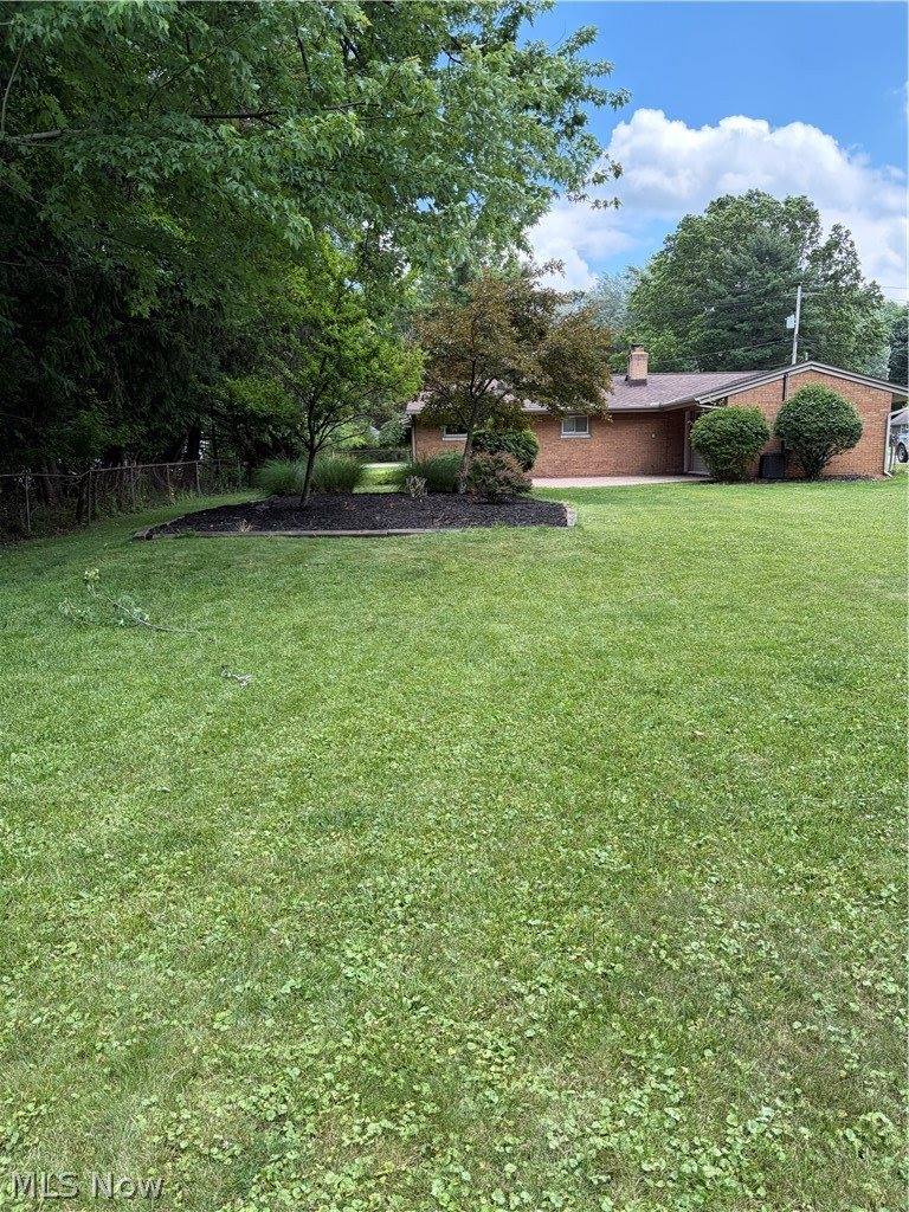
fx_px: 910
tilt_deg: -9.8
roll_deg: +0.9
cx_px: 454
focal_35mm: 26
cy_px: 606
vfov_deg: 67.3
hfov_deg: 53.1
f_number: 1.6
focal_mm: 5.96
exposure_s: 1/716
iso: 64
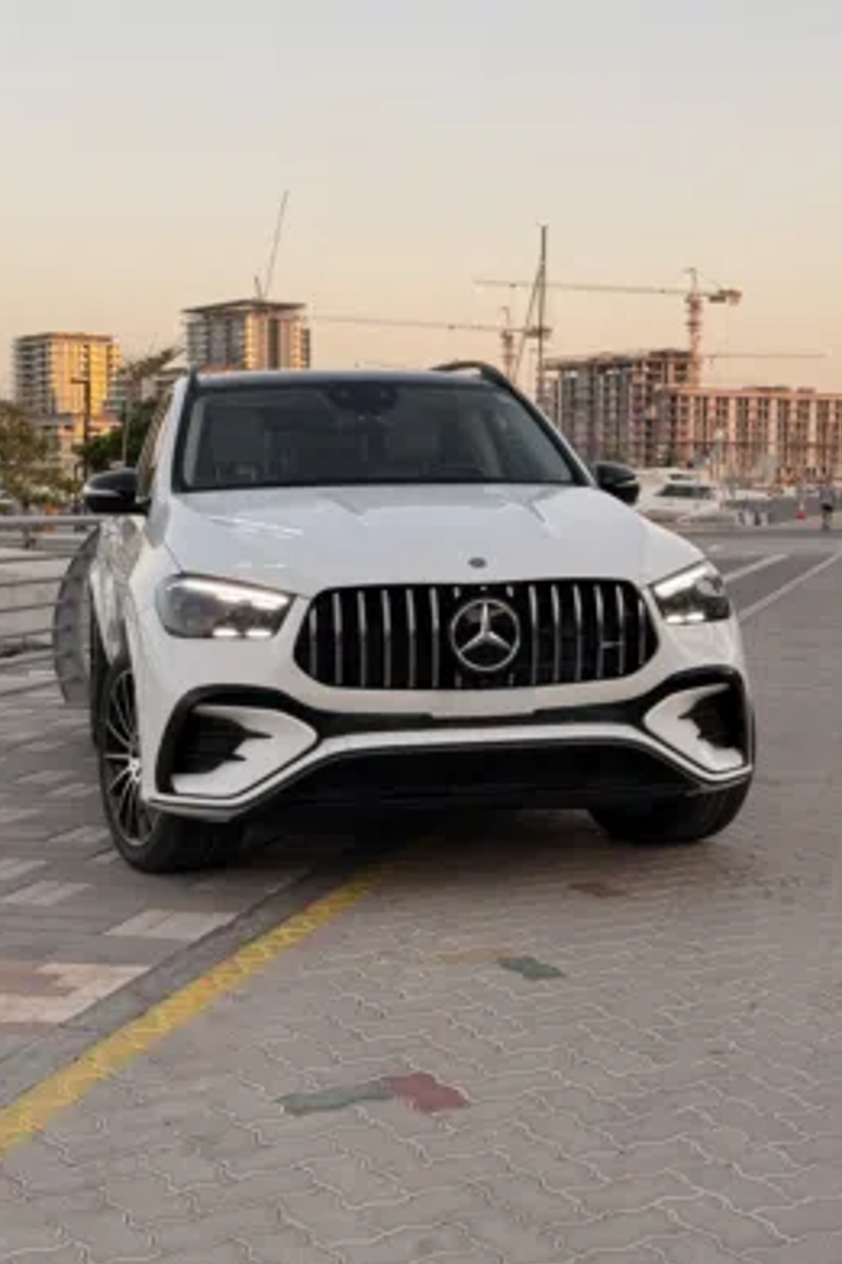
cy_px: 642
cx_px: 400
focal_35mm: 51
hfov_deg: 26.5
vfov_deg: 38.9
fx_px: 1791
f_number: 1.78
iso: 64
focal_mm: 6.76
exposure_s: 1/458
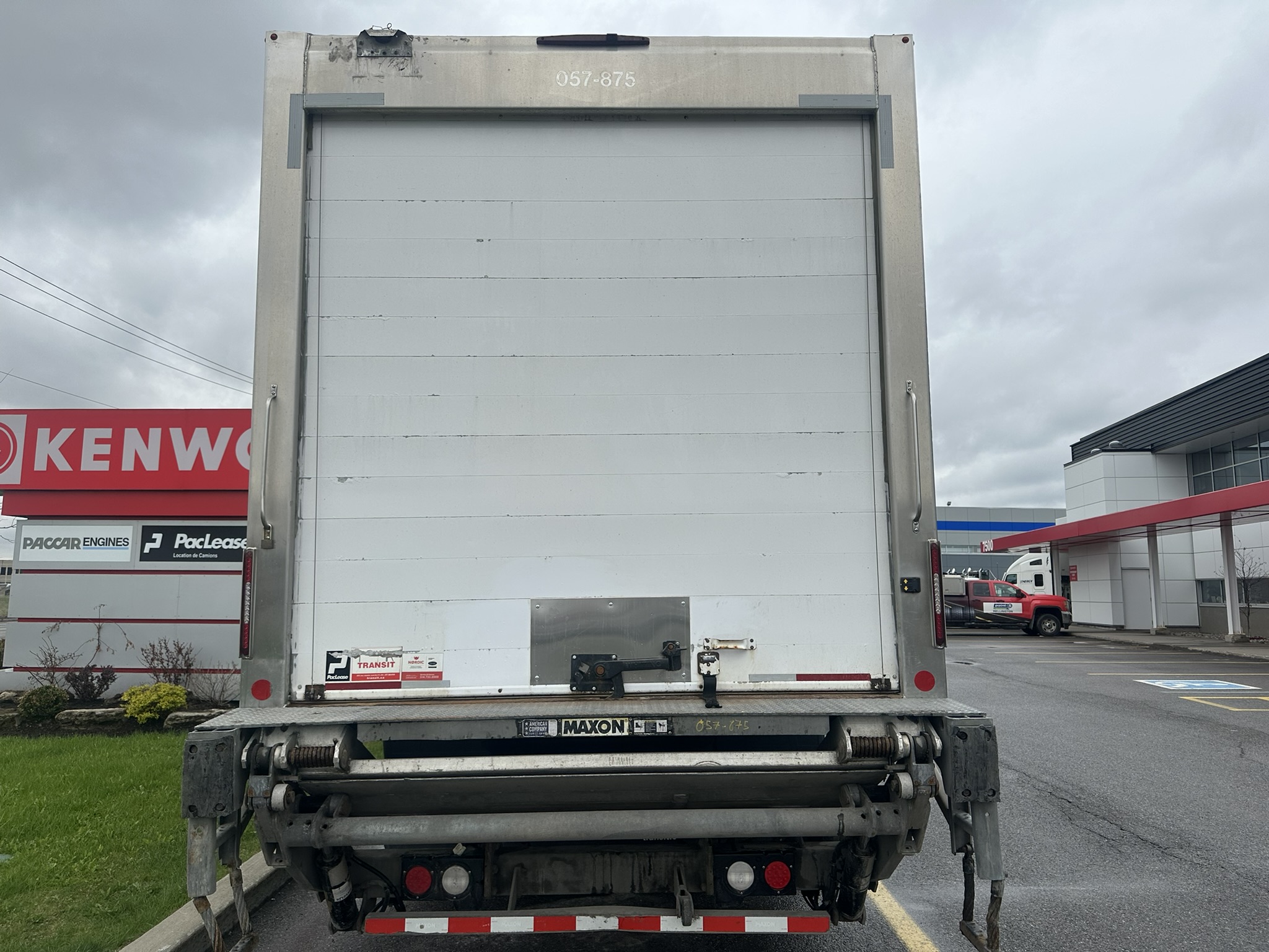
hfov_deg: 71.6
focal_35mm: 24
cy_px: 476
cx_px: 634
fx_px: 880
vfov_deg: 56.8
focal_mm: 6.86
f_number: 1.78
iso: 80
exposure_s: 1/4016
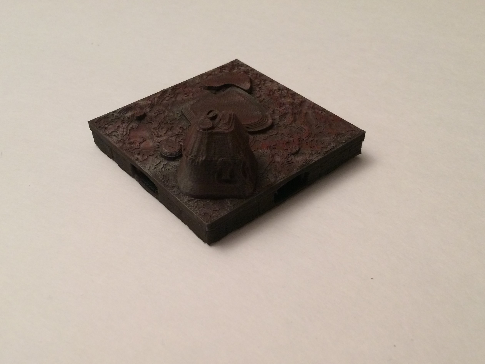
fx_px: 406
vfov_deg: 48.2
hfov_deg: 61.7
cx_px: 242
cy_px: 182
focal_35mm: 29
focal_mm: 4.15
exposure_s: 1/30
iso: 160
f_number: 2.2
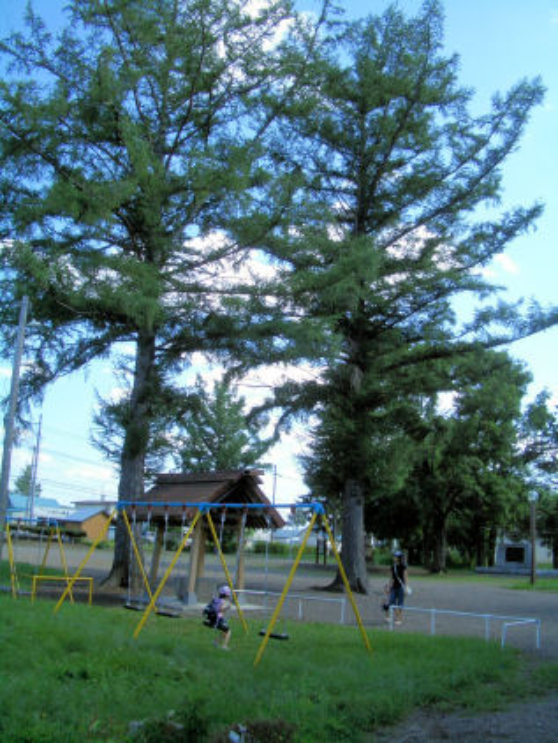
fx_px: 751
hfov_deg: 40.7
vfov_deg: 52.6
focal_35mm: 35
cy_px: 372
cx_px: 279
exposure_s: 1/320
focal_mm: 5.8
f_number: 4.3
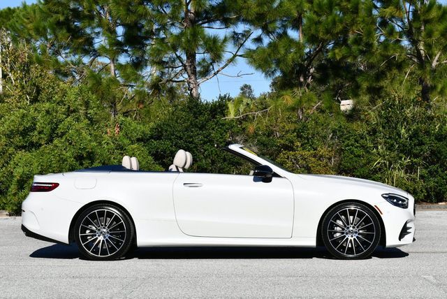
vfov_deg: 15.6
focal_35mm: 88
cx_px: 224
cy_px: 150
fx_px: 1094
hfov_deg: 23.1
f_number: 9
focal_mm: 44
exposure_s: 1/320
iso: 100
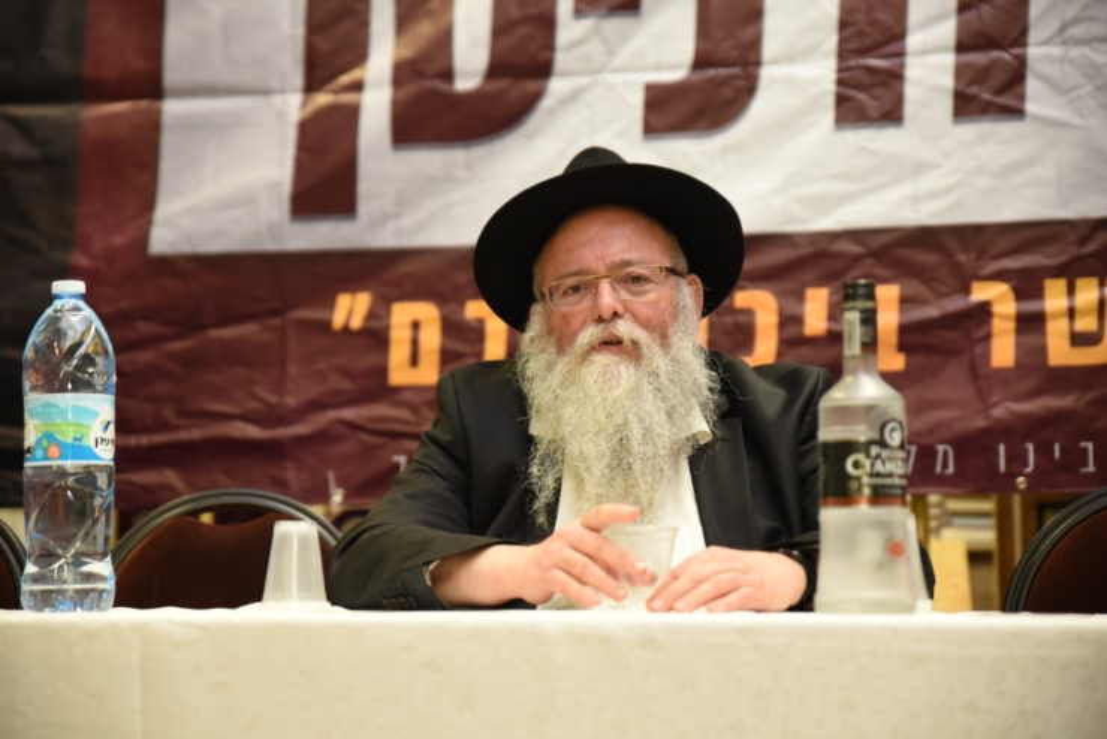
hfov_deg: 28.8
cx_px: 554
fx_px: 2153
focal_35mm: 70
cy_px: 370
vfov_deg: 19.5
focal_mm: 70
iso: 1600
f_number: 2.8
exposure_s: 1/250
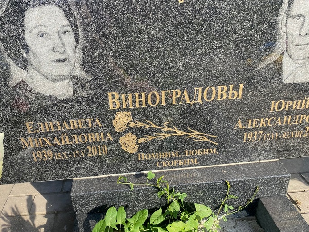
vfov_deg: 46.8
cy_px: 113
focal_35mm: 30
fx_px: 268
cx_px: 136
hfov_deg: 59.8
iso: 32
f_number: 1.8
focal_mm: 4.25
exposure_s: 1/877
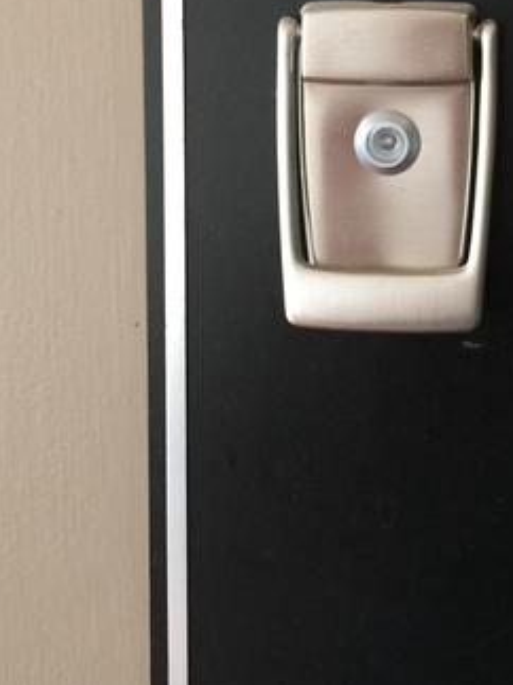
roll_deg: -0.9
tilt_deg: -5.2
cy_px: 138
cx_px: 441
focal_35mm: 69
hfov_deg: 20.9
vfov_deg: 27.6
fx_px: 1364
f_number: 2.2
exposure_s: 1/8
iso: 125
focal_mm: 4.15
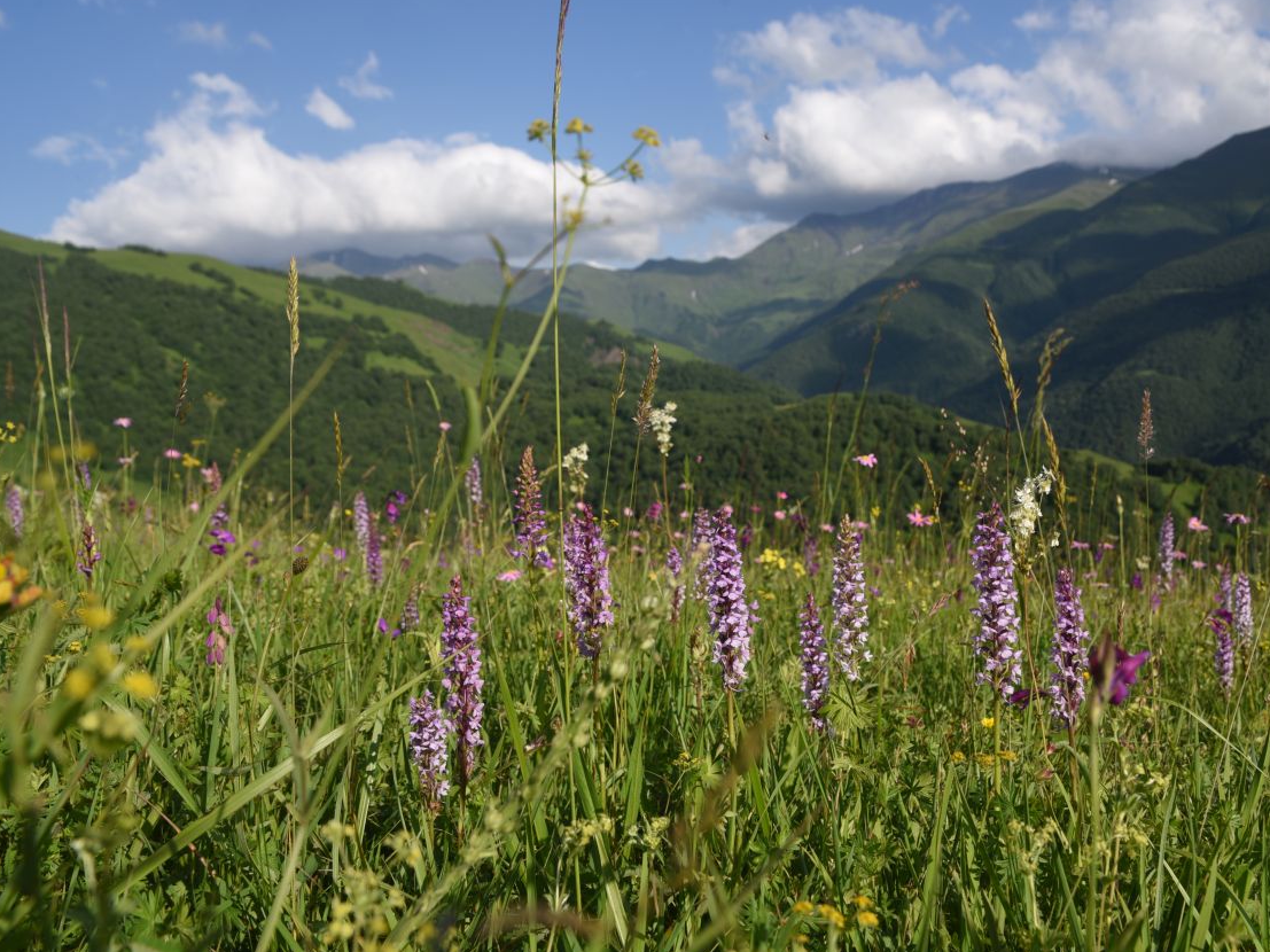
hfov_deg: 52.5
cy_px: 491
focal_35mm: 35
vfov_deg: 40.7
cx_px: 724
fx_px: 1284
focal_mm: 31
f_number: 10
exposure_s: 1/250
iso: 125
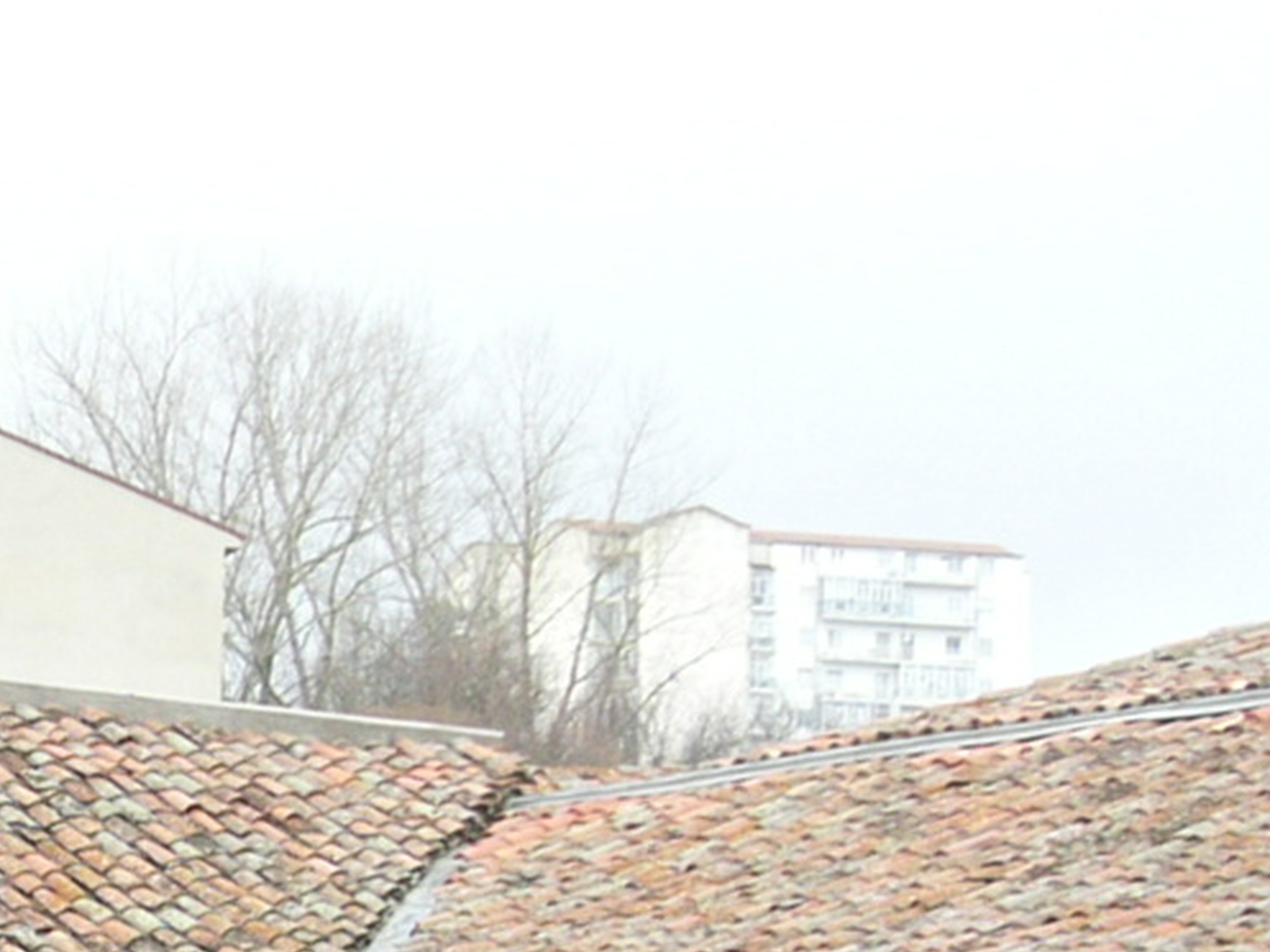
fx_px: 6274
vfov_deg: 8.5
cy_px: 1308
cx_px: -417
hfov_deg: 11.2
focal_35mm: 171
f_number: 3.4
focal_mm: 8.8
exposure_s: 1/125
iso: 100
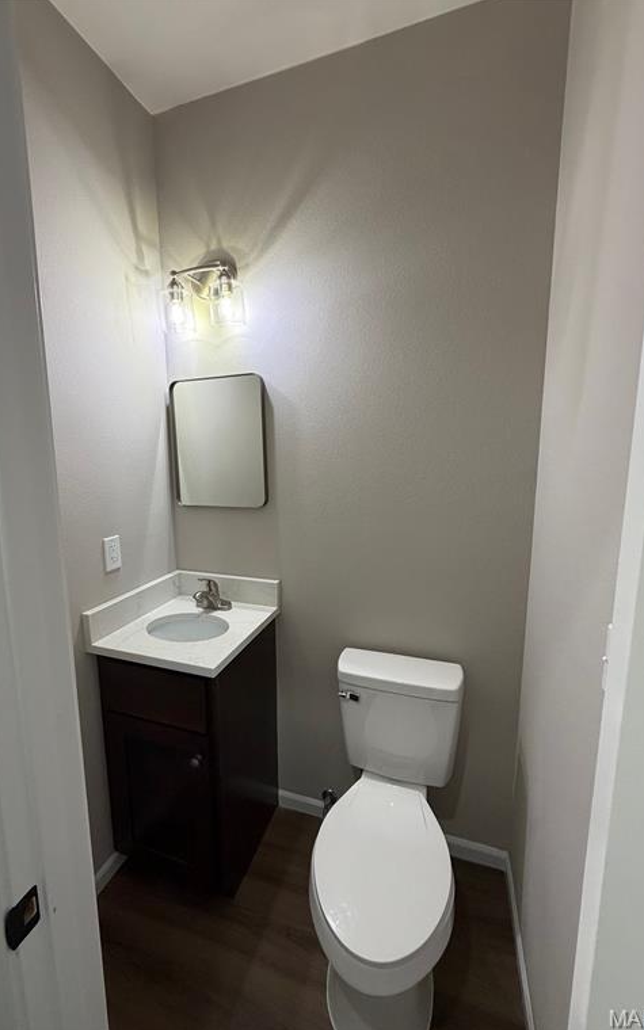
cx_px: 296
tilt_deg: -9.2
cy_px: 515
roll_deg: +0.9
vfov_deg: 101.5
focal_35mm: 15
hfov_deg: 74.7
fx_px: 421
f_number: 2.2
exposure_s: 1/121
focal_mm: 2.22
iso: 250
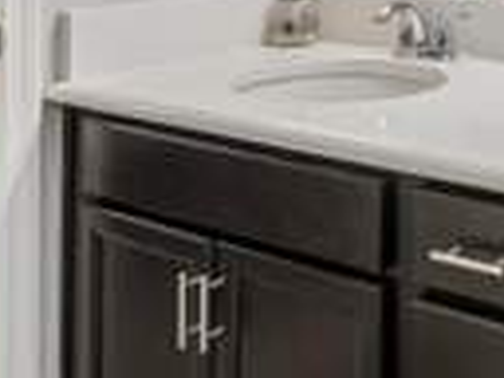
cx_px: 638
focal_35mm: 54
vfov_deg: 23.7
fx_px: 786
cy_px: -120
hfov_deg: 29.4
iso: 100
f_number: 7.1
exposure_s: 1/13
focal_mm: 10
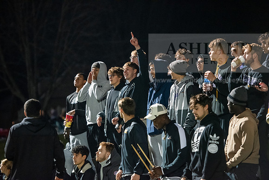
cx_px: 134
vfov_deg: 10.2
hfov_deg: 15.2
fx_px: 1009
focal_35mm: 135
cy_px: 90
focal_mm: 135
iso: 8000
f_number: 2.8
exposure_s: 1/320
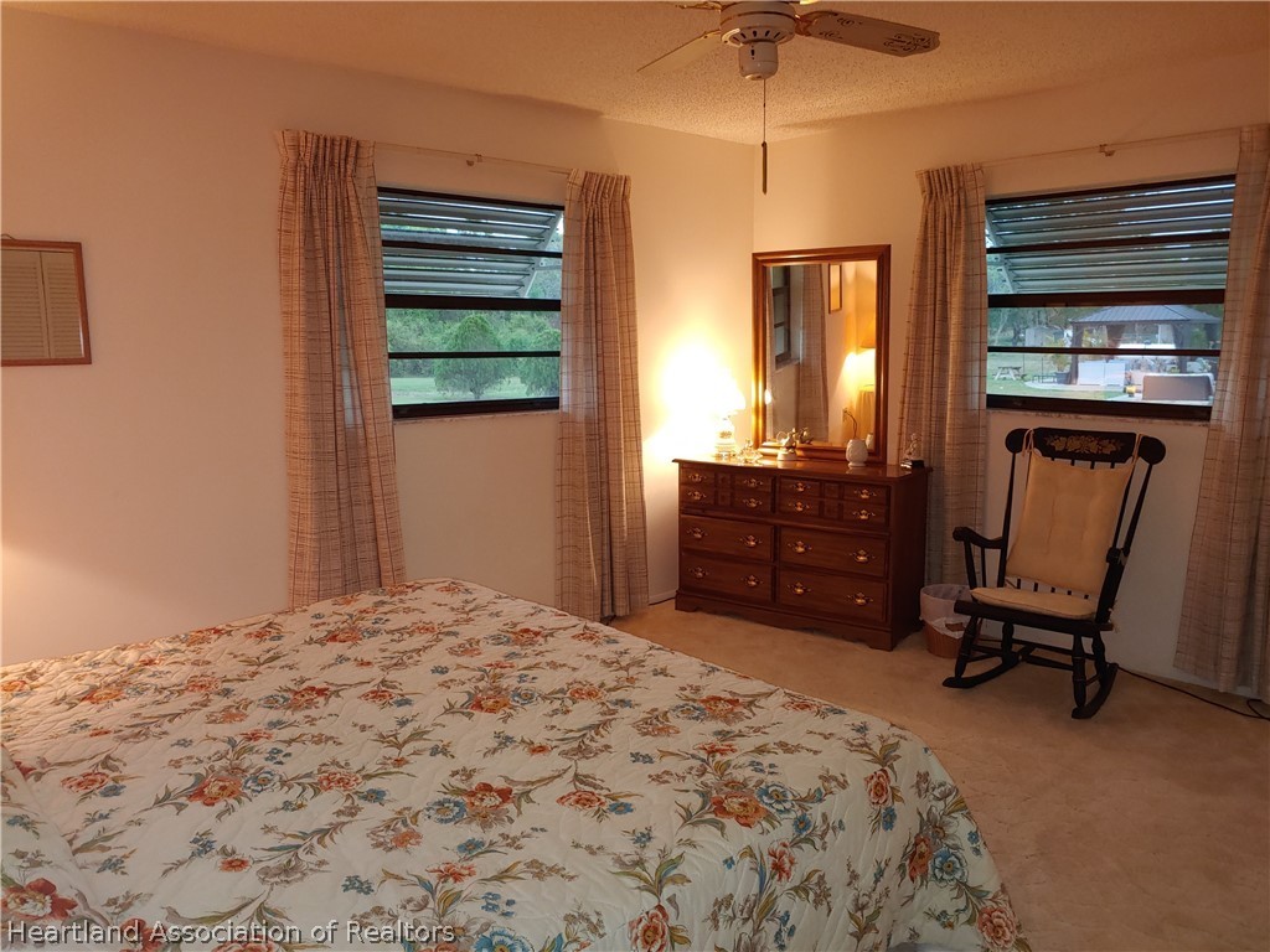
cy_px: 476
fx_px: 917
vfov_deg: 54.9
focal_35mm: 25
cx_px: 635
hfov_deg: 69.4
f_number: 1.5
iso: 150
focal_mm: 4.23
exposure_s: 1/30
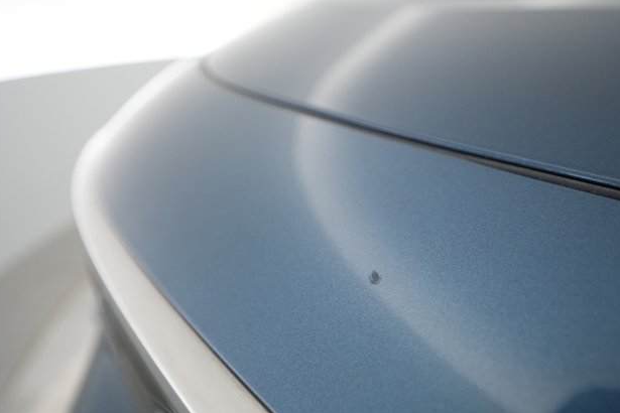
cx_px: 316
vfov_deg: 49.5
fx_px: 448
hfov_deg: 69.4
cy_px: 213
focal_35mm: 26
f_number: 4.5
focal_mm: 25
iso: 2500
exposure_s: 1/100
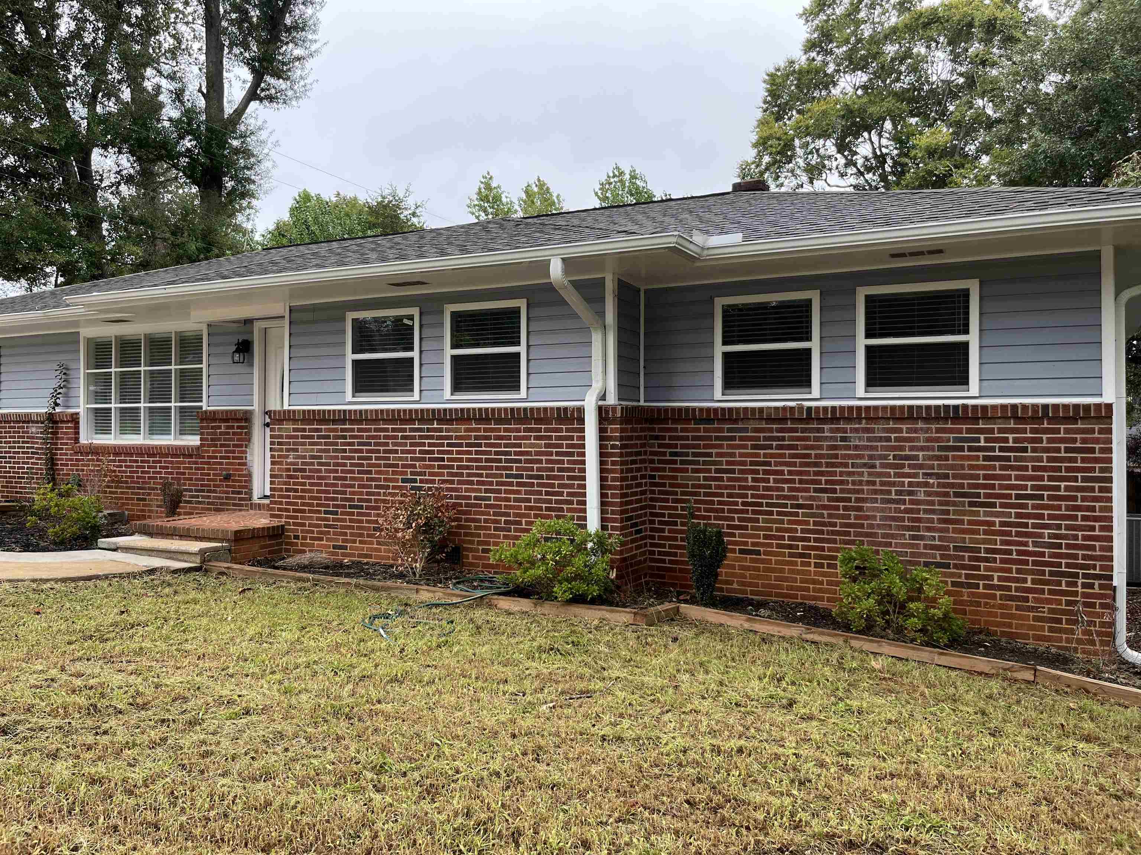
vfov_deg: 53.1
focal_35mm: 26
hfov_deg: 67.3
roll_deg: -0.4
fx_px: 857
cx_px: 570
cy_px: 428
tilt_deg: +0.2
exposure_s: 1/182
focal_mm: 5.1
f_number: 1.6
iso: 40
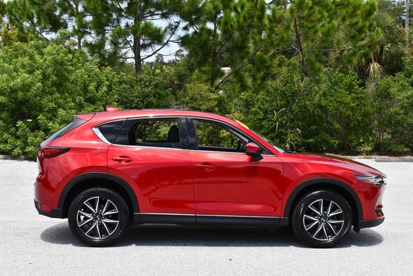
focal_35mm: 56
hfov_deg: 35.6
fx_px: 643
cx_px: 206
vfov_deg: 24.2
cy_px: 138
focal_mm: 28
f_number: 8
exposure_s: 1/250
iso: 140
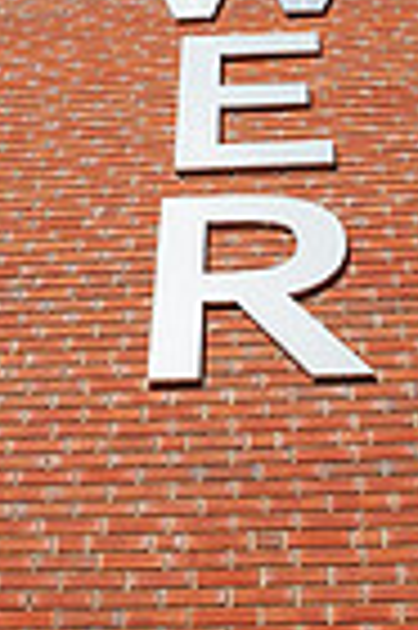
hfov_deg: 17.6
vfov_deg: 25.5
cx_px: 151
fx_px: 1344
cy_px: 54
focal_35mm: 77
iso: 400
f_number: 16
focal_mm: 24
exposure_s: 1/200
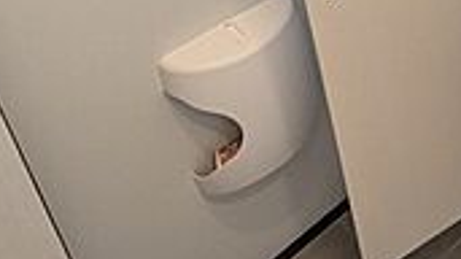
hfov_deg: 29.3
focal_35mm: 57
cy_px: -205
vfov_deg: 17.3
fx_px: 696
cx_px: 604
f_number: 2.2
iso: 191
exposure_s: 1/60
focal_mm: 1.83
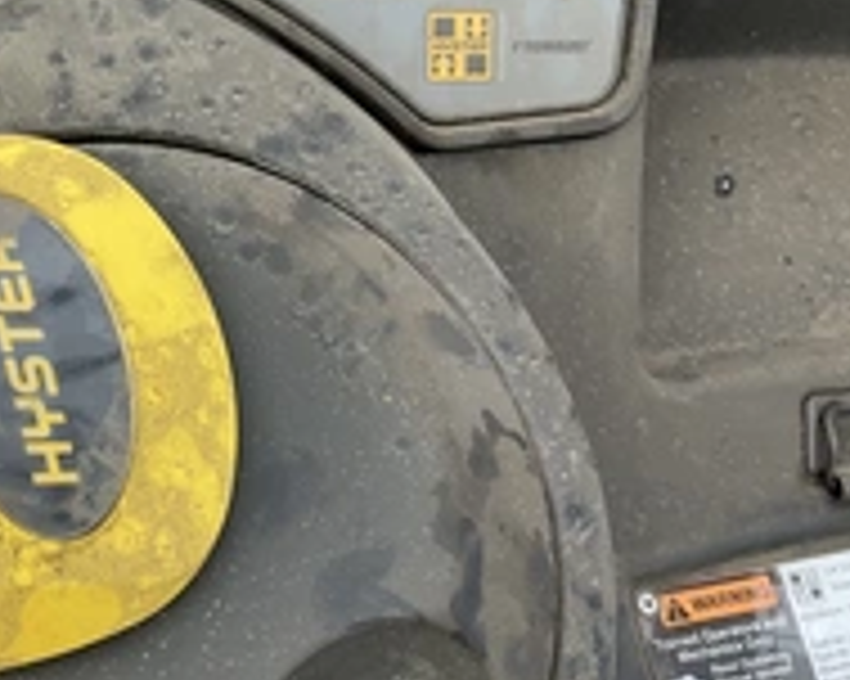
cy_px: 252
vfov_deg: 25.3
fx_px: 1509
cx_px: 202
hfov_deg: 30.9
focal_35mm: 60
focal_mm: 3
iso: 25
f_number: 1.8
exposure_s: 1/325
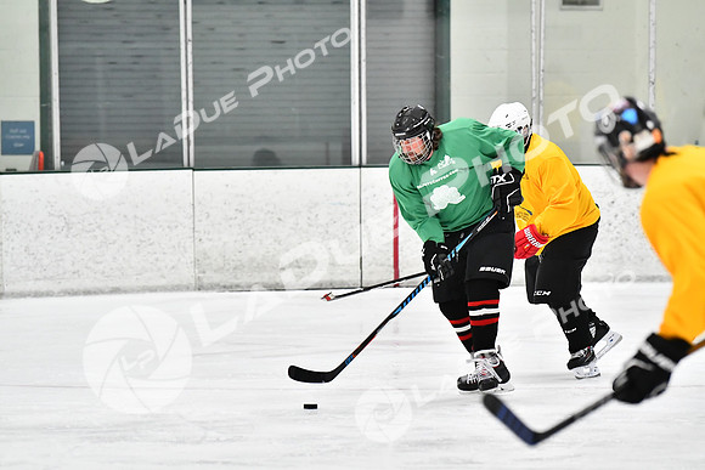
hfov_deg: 11.0
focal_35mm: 188
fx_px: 3673
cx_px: 352
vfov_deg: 7.3
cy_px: 235
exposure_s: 1/1250
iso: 5000
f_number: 2.8
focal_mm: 125
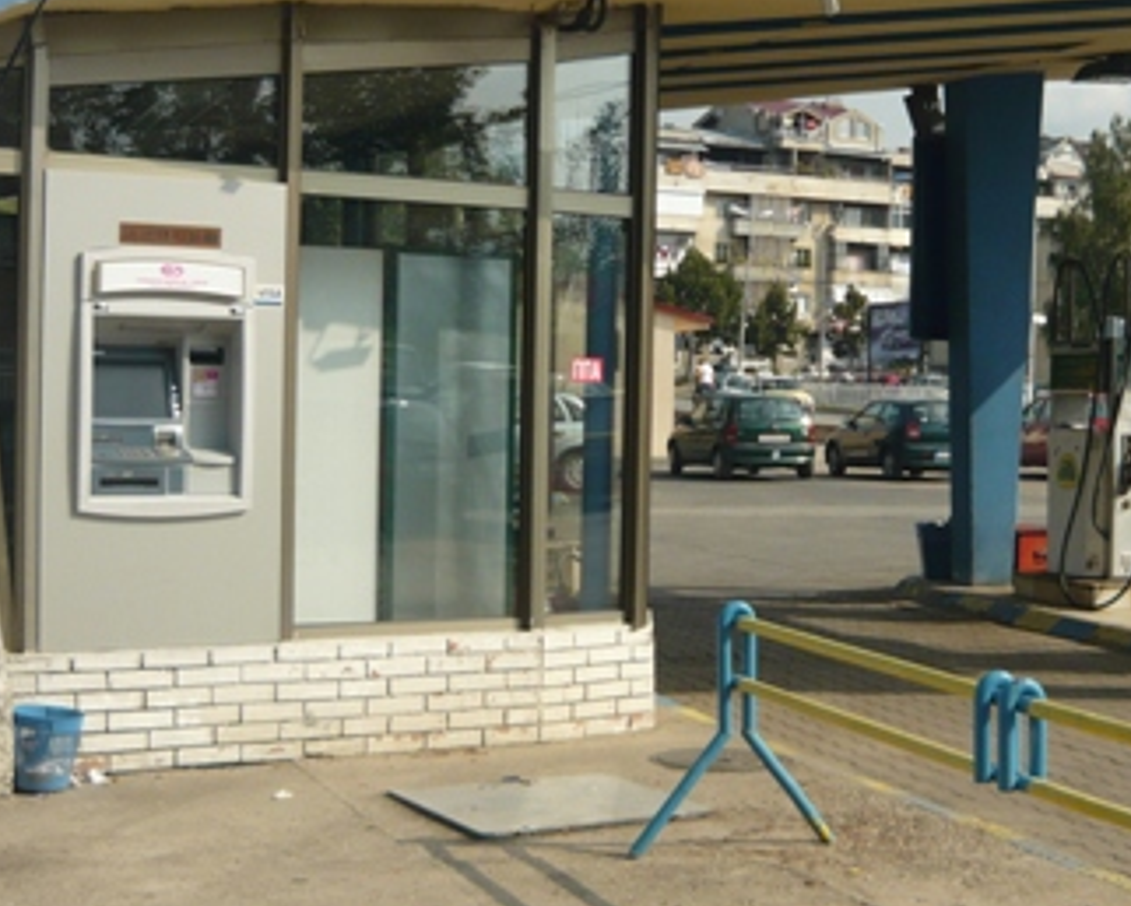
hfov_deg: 29.2
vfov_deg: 23.9
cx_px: 808
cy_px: 404
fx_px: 2144
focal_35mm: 64
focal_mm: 5.5
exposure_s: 1/250
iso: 100
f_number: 8
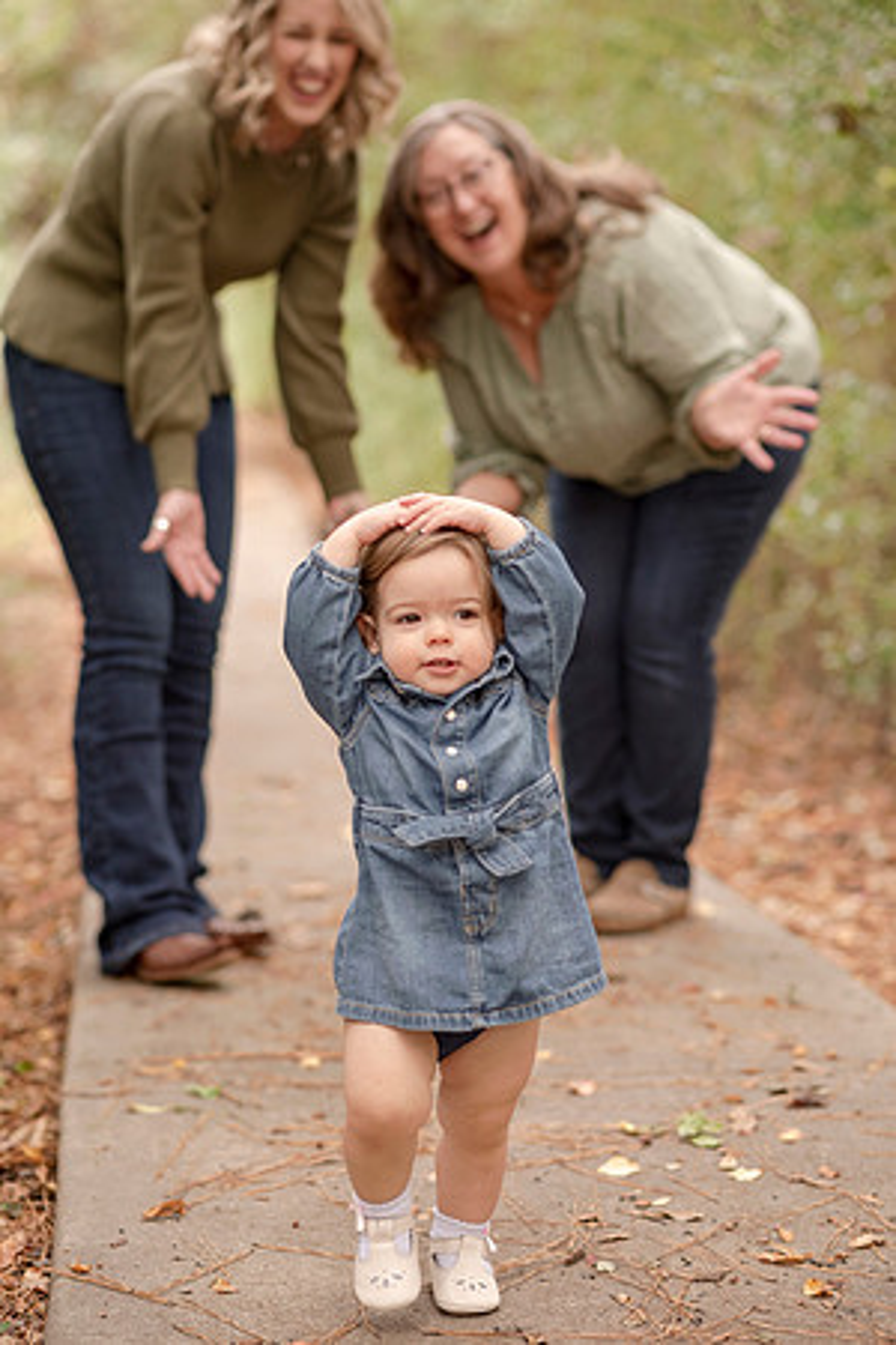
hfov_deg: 16.1
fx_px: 3173
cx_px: 448
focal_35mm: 85
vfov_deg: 23.9
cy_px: 672
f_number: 2.5
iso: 320
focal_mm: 85
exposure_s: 1/400
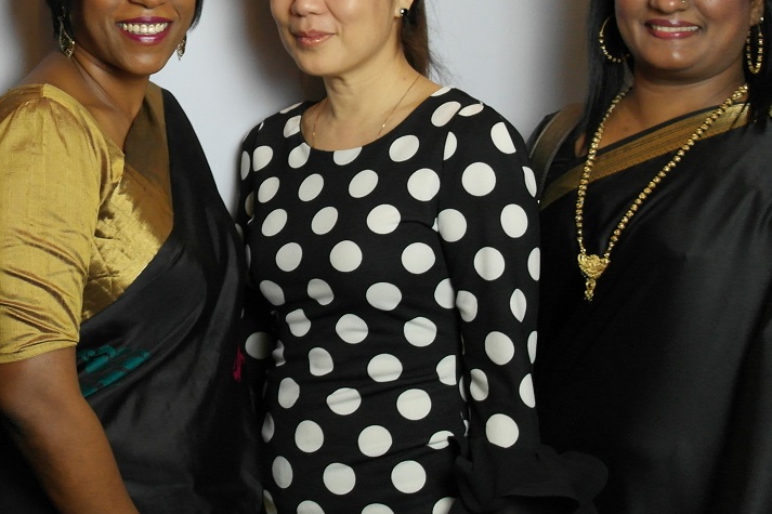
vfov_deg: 17.6
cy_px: 12
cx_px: -21
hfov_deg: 25.2
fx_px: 1629
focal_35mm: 76
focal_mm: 22
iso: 800
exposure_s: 1/20
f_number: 3.5
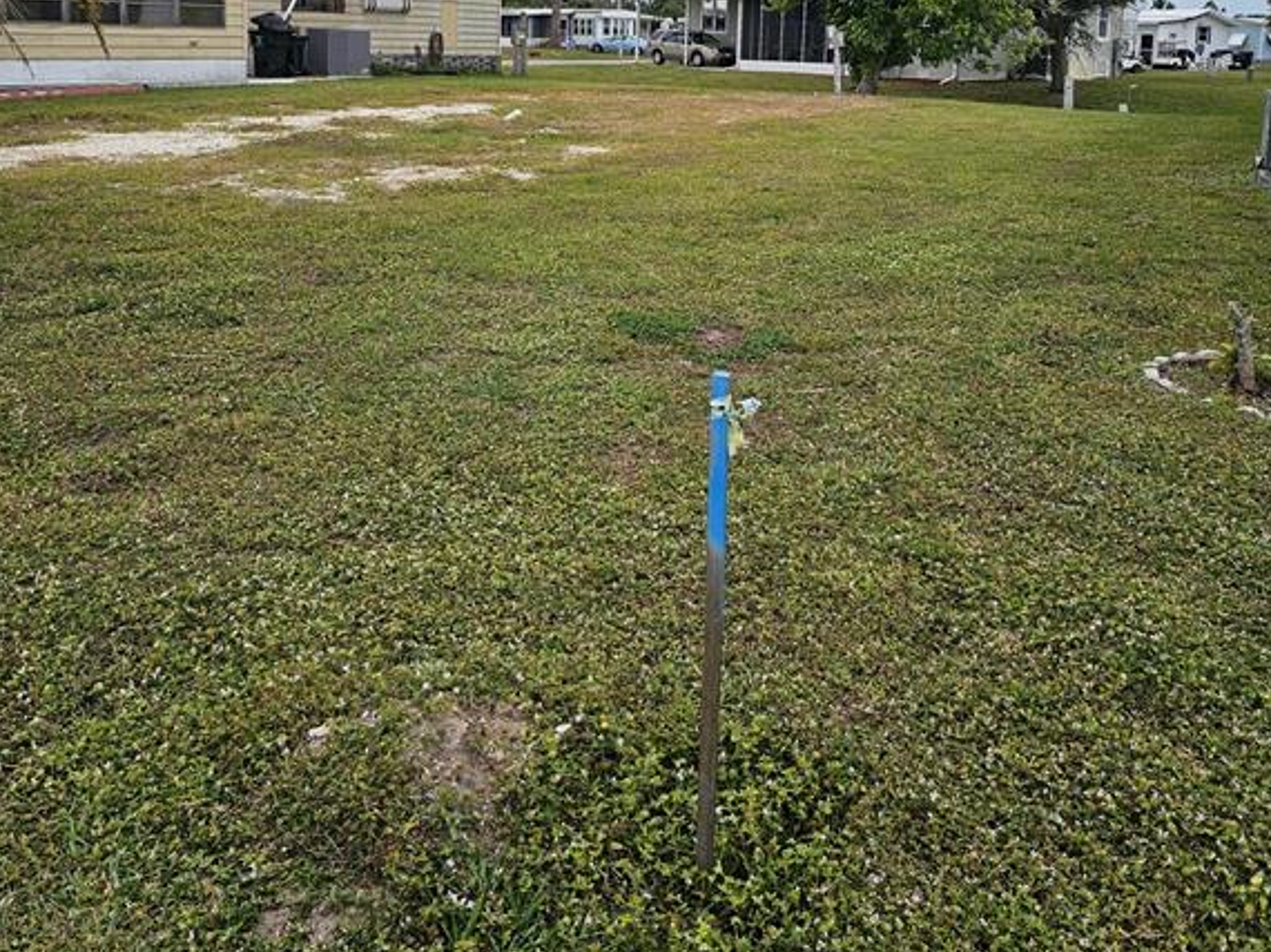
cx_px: 636
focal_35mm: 31
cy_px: 178
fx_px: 1138
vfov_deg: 43.1
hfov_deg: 58.4
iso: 10
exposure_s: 1/568
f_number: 1.7
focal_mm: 6.3
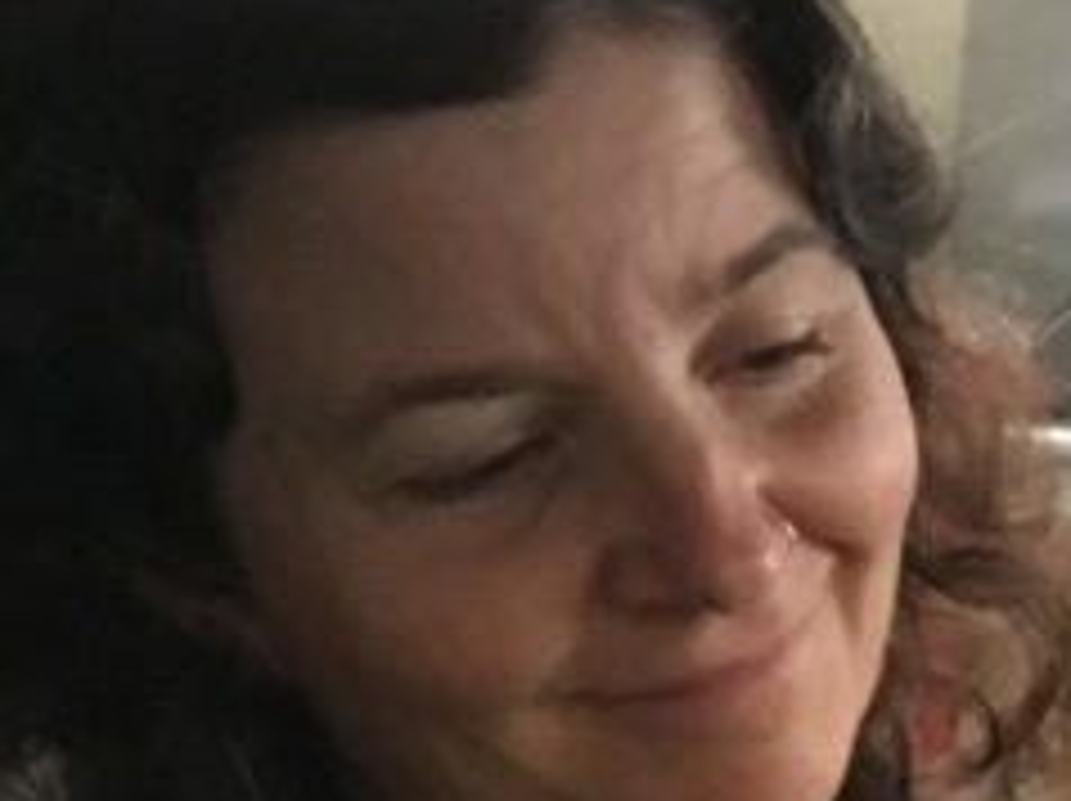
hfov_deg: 14.6
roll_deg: -1.7
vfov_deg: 11.4
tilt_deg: -8.3
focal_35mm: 125
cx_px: 1656
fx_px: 3864
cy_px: 1138
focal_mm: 4.15
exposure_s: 1/15
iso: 250
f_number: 2.2
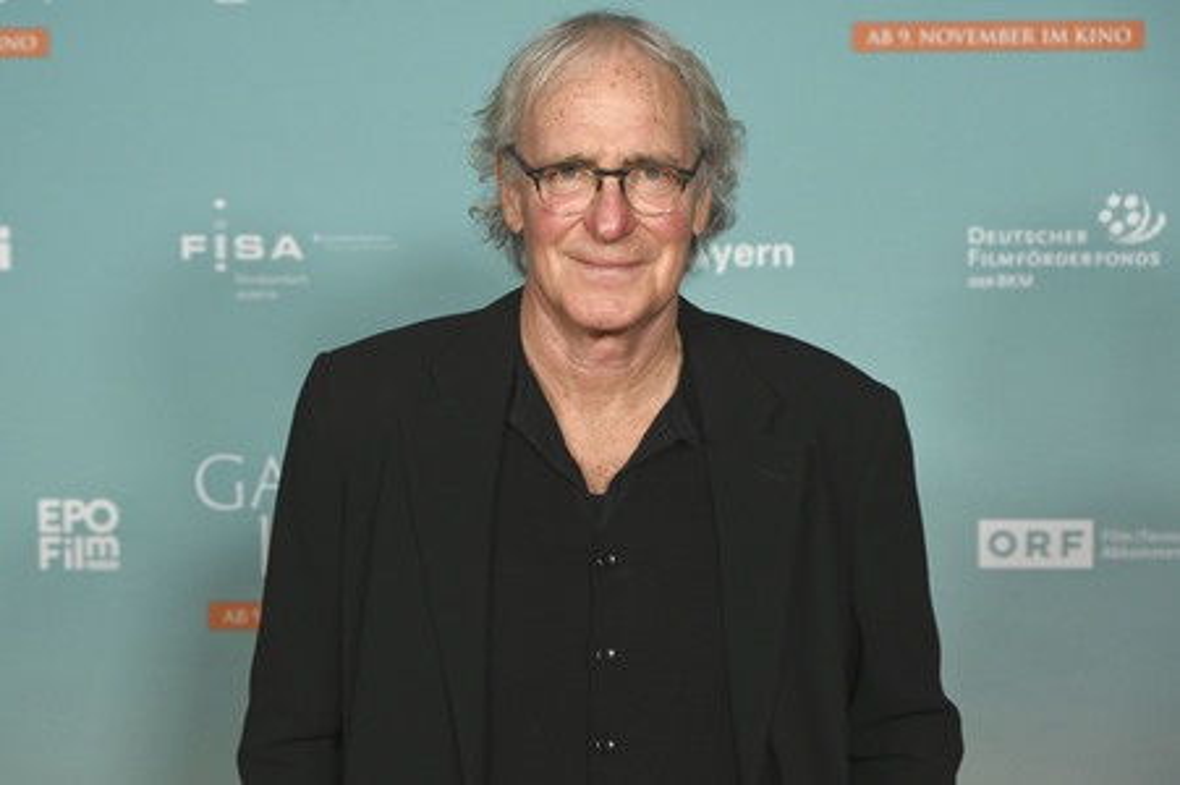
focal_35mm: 91
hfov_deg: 22.4
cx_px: 590
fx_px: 2981
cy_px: 392
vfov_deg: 15.0
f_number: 6.3
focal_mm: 91
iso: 1000
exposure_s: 1/200
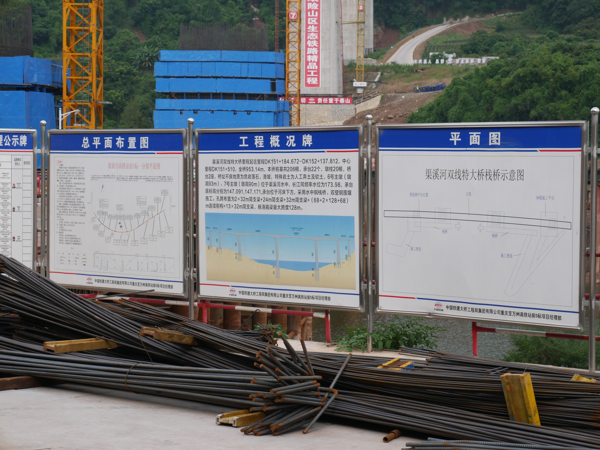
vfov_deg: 17.6
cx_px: 300
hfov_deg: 23.3
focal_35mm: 84
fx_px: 1457
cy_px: 225
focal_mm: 42
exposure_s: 1/320
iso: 200
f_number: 8
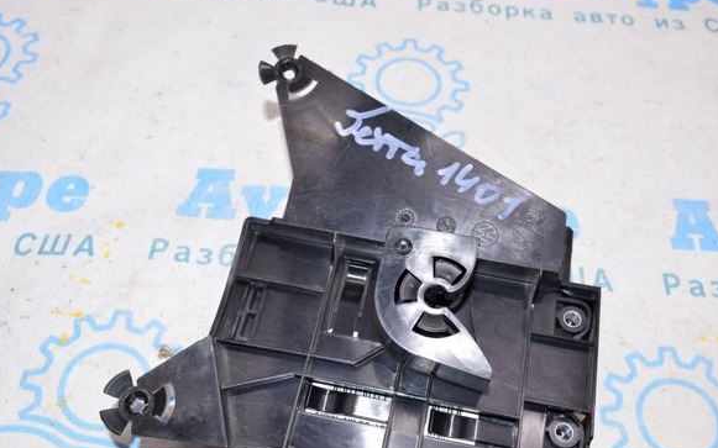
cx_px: 386
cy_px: 244
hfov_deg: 52.7
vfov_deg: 34.4
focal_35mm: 37
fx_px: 724
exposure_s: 1/160
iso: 1600
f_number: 8
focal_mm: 22
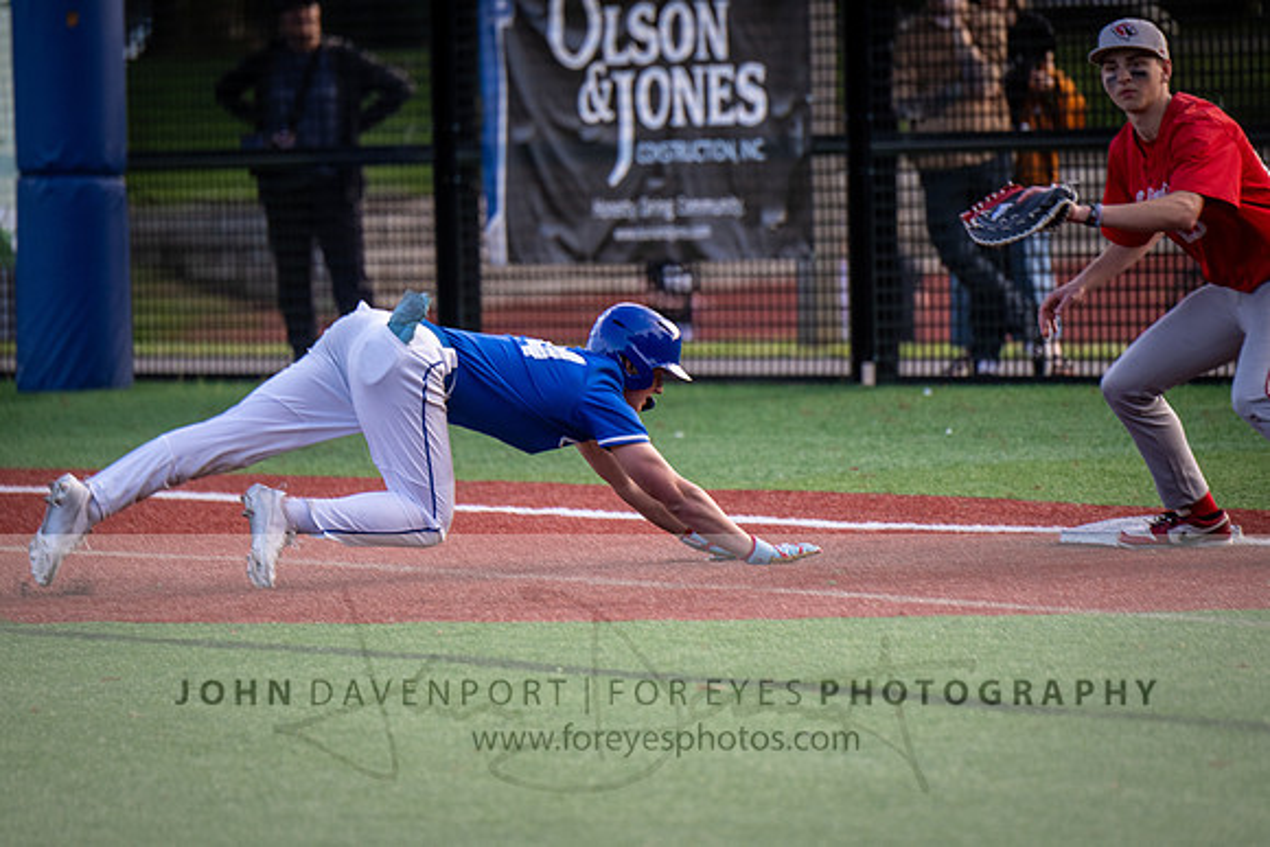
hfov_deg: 5.2
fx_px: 14114
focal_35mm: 400
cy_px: 424
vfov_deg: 3.4
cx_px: 635
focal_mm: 400
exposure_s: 1/1000
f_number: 5.6
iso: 1400
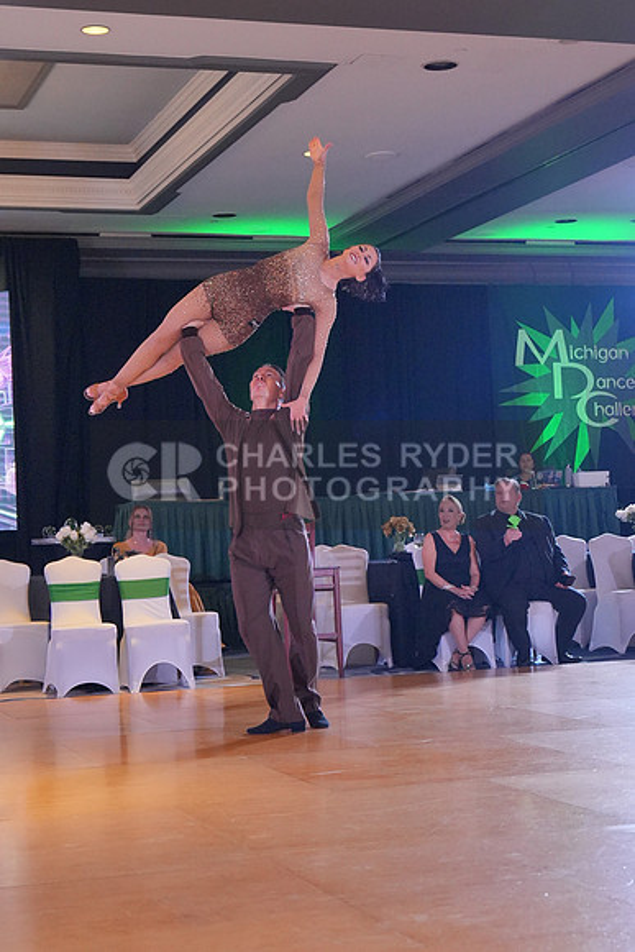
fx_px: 1692
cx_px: 318
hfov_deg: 21.3
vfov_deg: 31.4
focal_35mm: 64
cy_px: 476
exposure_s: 1/400
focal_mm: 43
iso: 4000
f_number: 4
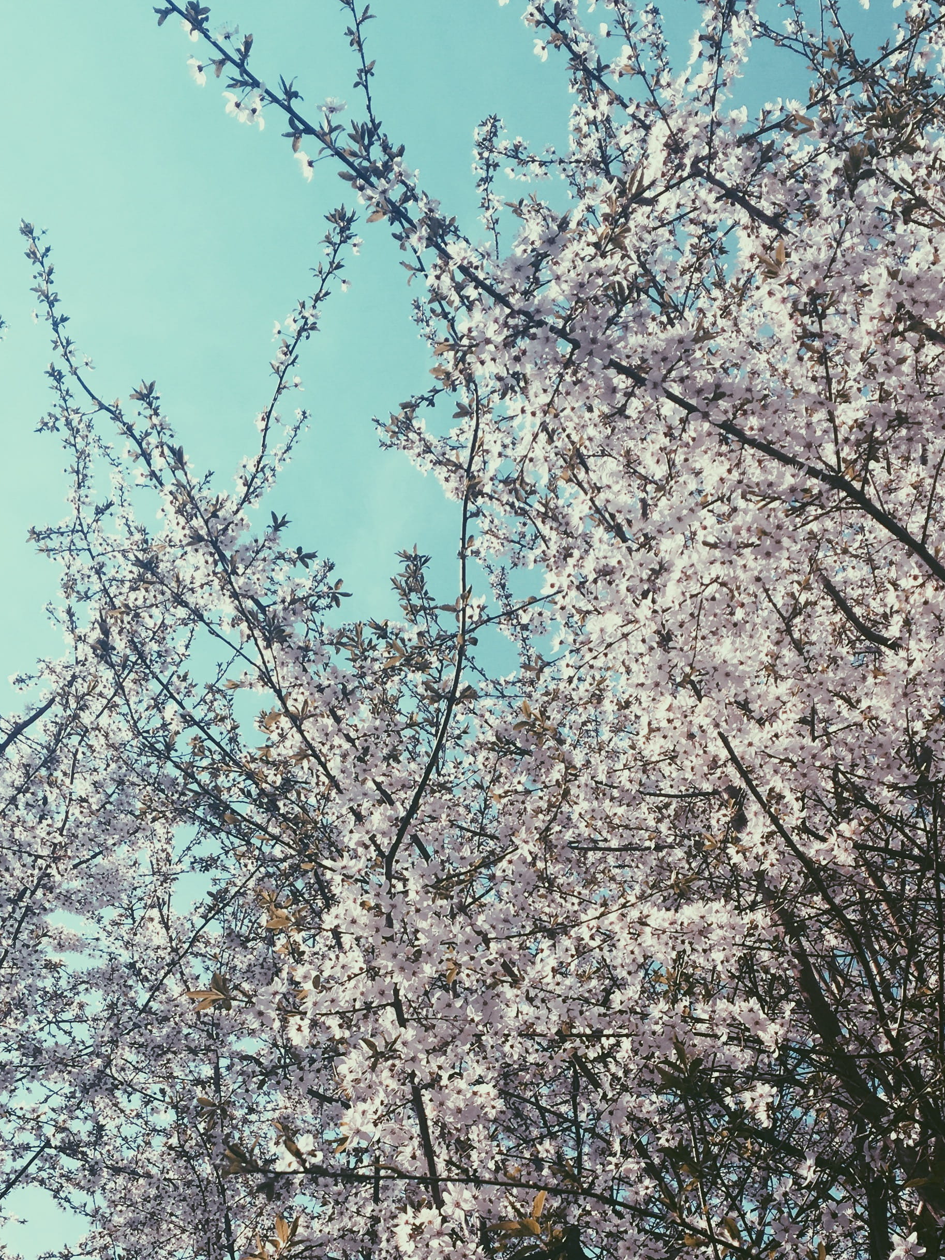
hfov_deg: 30.2
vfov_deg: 38.8
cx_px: 546
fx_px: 1747
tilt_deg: +52.5
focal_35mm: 48
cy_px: 914
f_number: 2.2
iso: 25
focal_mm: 4.15
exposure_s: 1/1672
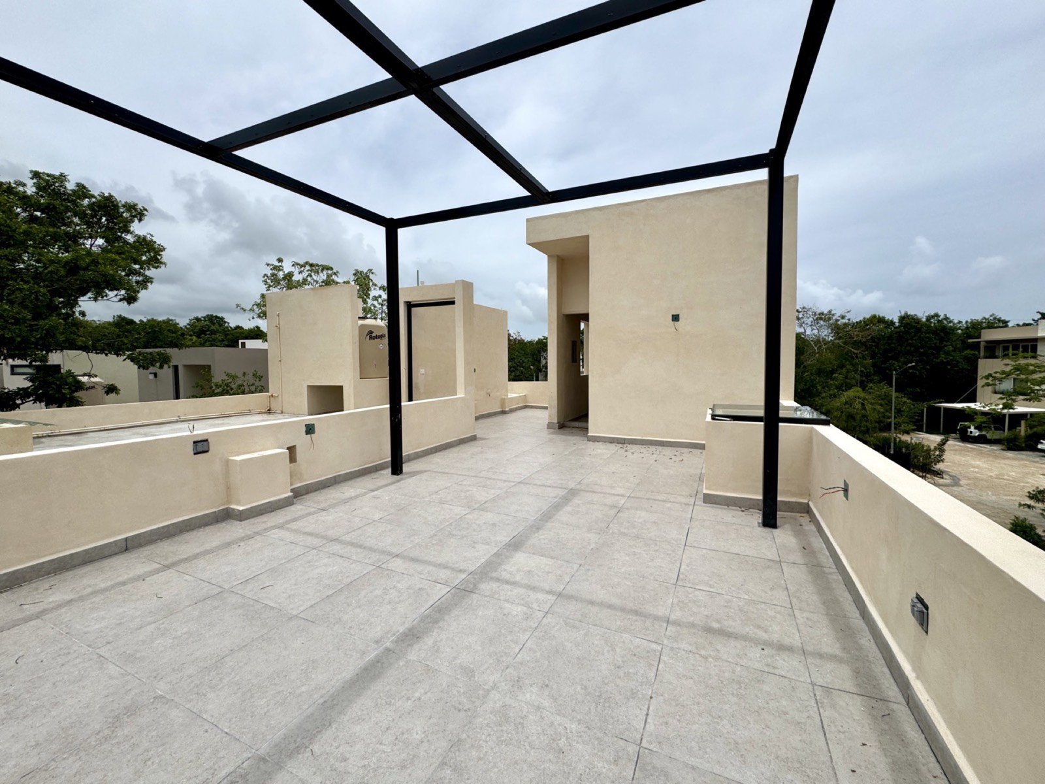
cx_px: 522
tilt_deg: -2.5
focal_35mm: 14
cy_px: 392
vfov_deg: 85.7
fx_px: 423
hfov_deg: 102.1
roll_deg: +0.3
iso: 40
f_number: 2.2
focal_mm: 2.22
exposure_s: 1/3906
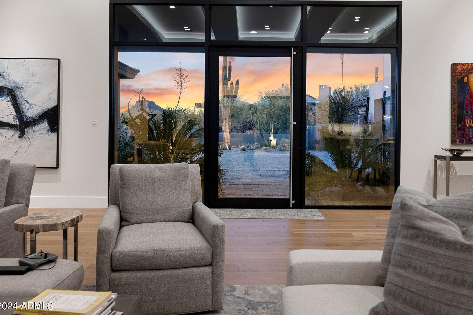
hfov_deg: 60.2
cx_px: 257
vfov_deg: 42.3
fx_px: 407
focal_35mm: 31
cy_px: 148
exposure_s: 1/13
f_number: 8
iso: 3200
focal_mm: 28
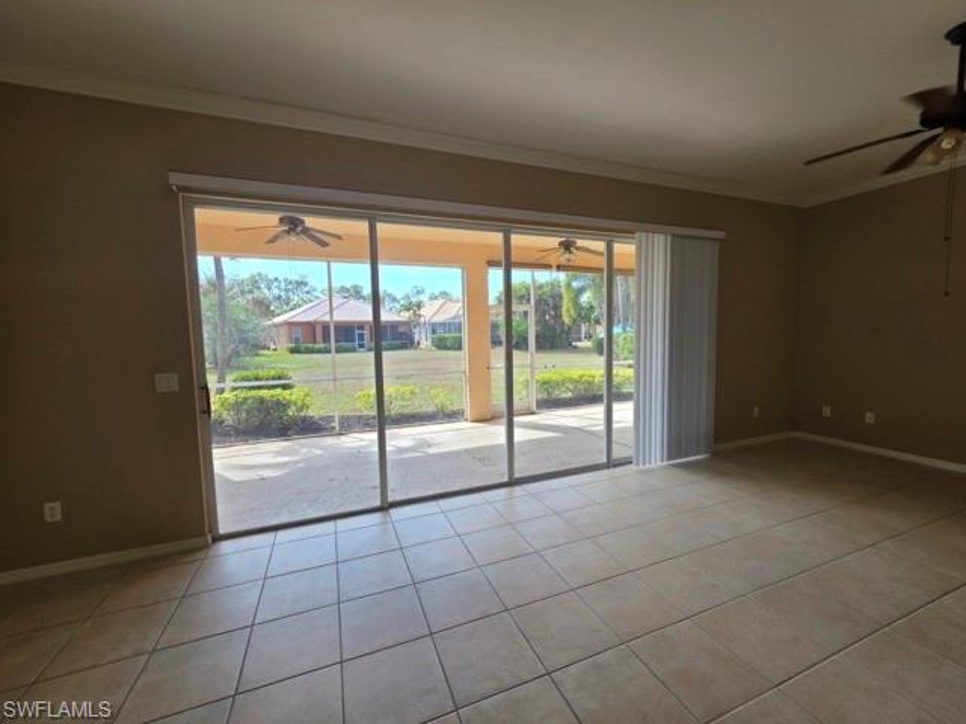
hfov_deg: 106.2
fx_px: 363
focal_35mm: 13
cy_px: 362
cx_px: 483
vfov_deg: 89.9
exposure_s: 1/120
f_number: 1.9
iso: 20
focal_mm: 2.2
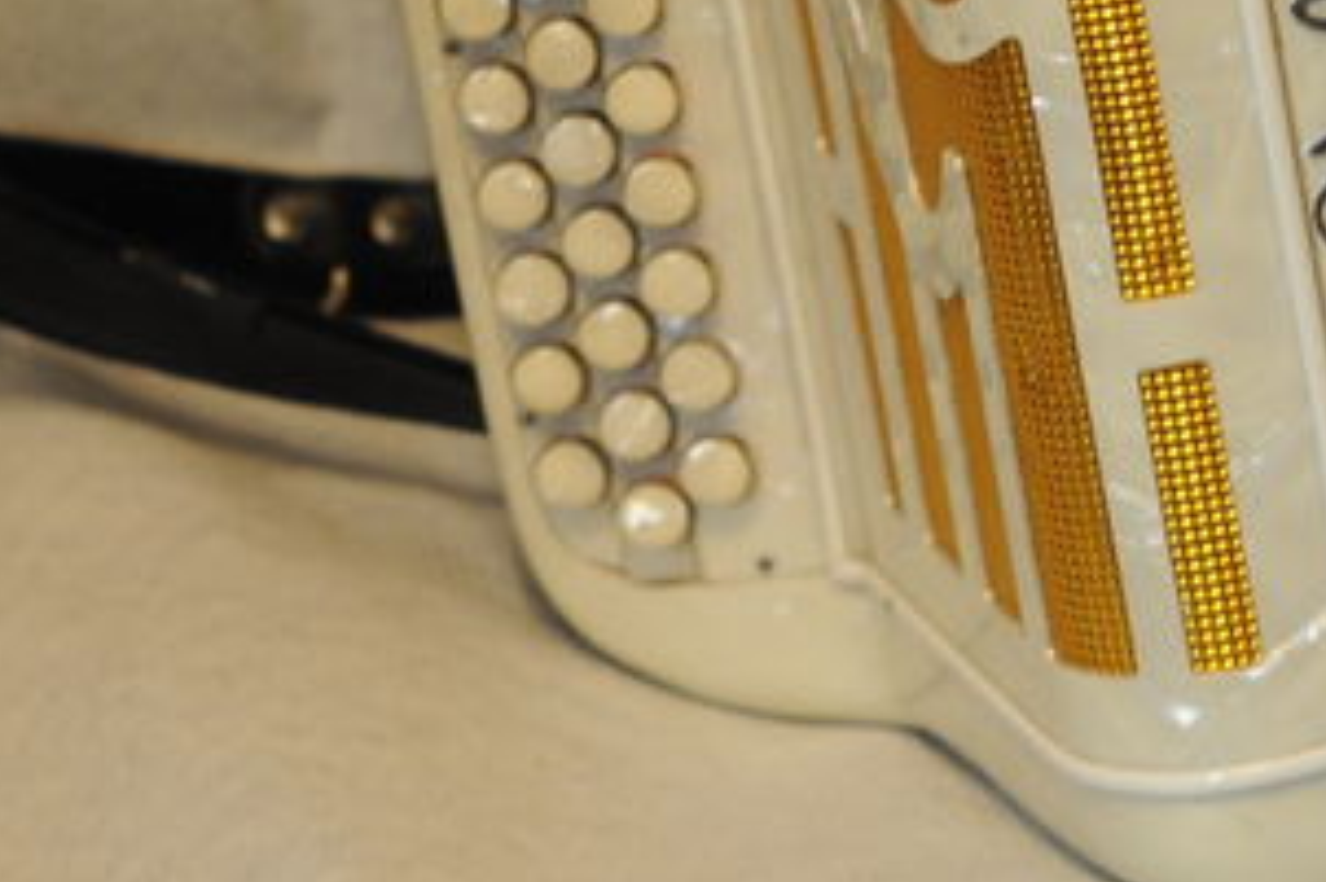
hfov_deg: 5.9
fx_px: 12810
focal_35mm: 348
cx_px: 1458
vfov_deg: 3.9
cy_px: -312
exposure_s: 1/30
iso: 1100
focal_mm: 105
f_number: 4
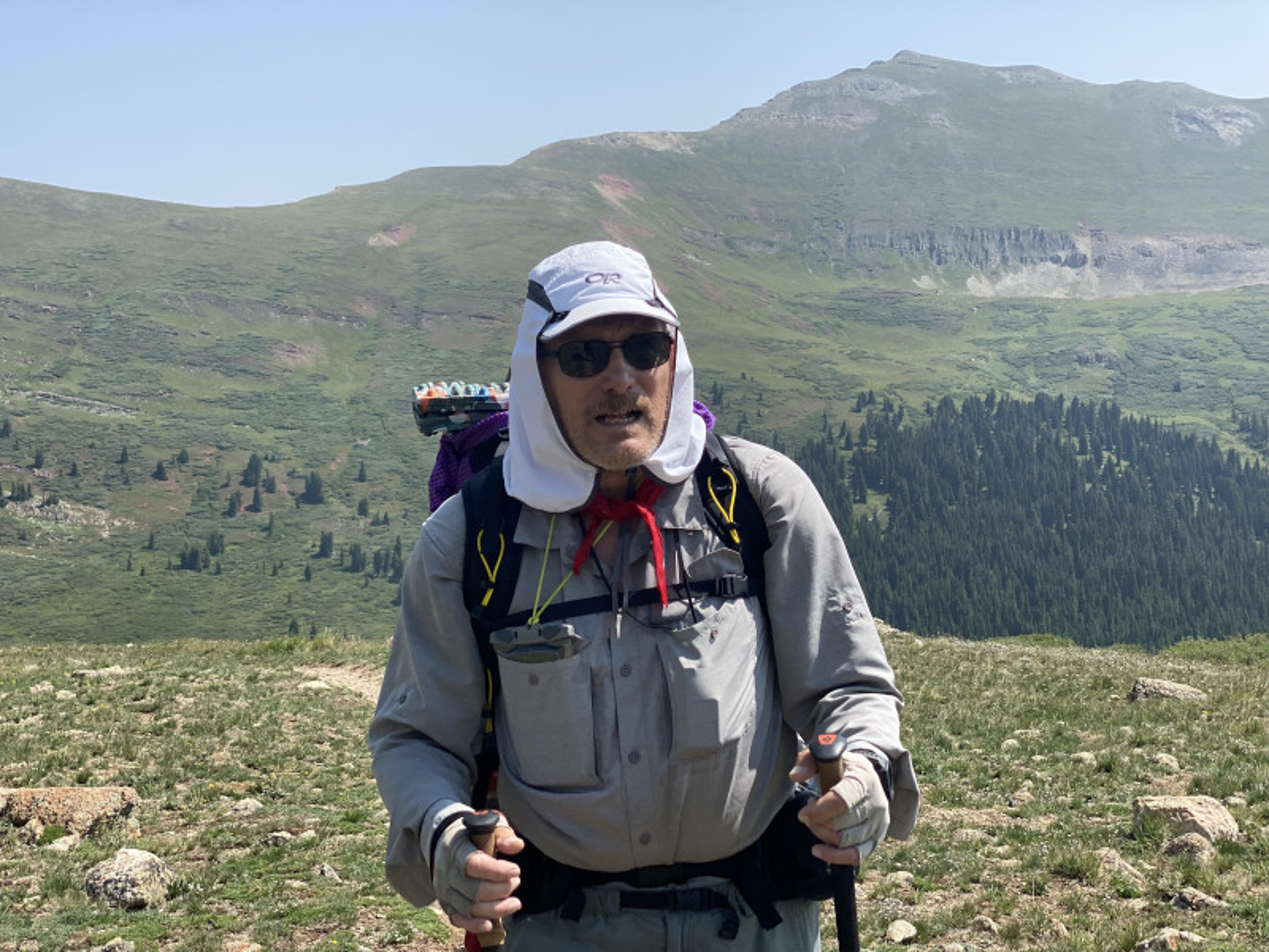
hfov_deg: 36.8
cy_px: 476
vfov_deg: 28.0
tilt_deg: -4.7
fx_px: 1906
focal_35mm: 52
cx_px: 634
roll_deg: +2.0
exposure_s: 1/1115
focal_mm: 6
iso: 20
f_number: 2
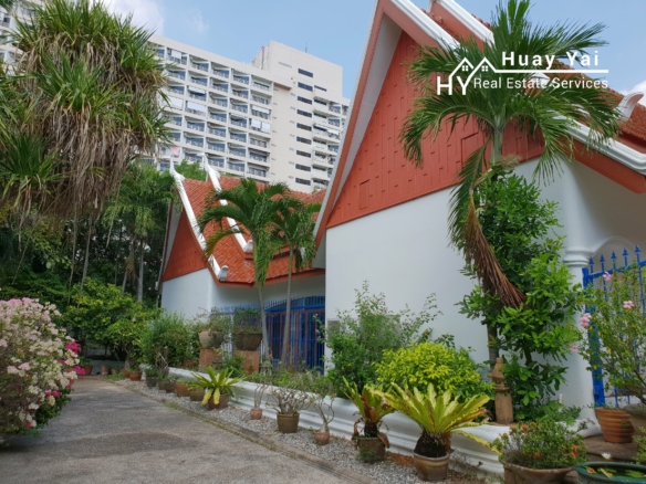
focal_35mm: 26
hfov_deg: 67.3
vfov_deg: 53.1
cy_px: 242
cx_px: 323
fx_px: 485
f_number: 2.4
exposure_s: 1/763
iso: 50
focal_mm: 4.3
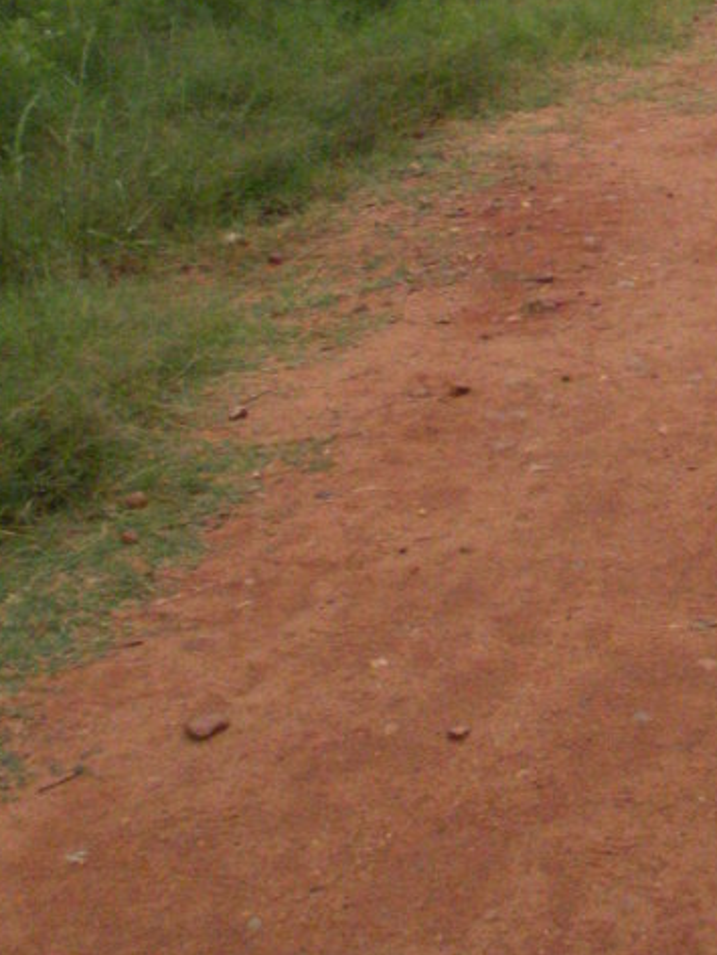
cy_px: -37
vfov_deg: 18.3
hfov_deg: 13.8
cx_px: 861
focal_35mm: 104
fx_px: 2872
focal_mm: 6.3
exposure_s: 1/60.4
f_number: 3.5
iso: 359
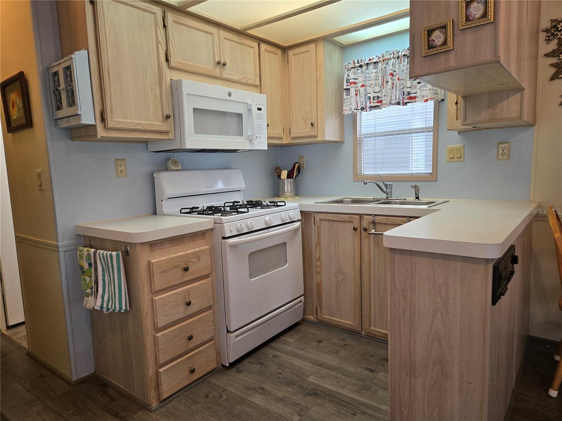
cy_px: 210
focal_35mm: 23
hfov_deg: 73.9
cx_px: 281
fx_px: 373
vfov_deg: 58.9
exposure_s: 1/120
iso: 200
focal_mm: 5.4
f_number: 1.8
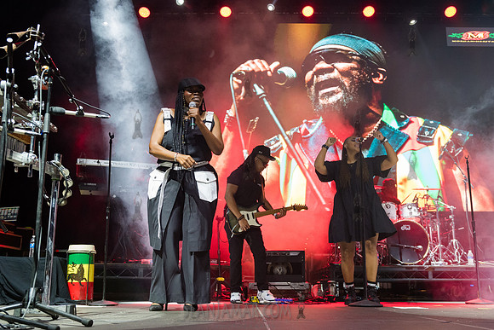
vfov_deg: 33.8
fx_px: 542
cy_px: 165
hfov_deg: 49.0
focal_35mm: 40
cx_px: 247
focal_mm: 38
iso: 3200
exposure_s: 1/250
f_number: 4
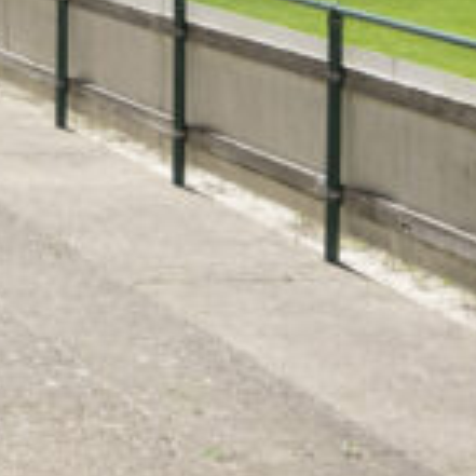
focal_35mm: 180
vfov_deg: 9.5
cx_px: -470
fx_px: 2800
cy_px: -220
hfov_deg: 9.1
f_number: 3.2
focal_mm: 40
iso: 2000
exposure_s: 1/80
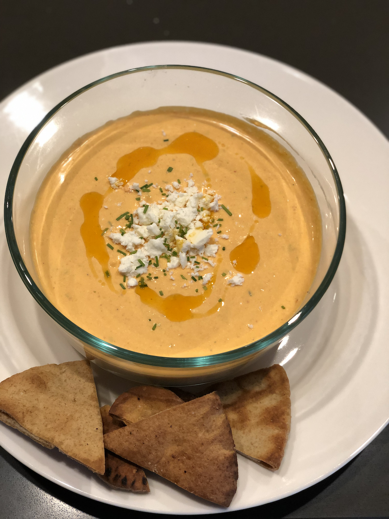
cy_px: 260
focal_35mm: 52
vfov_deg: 36.8
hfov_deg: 28.0
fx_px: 779
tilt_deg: -64.7
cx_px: 194
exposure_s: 1/40
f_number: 2.4
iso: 100
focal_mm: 6
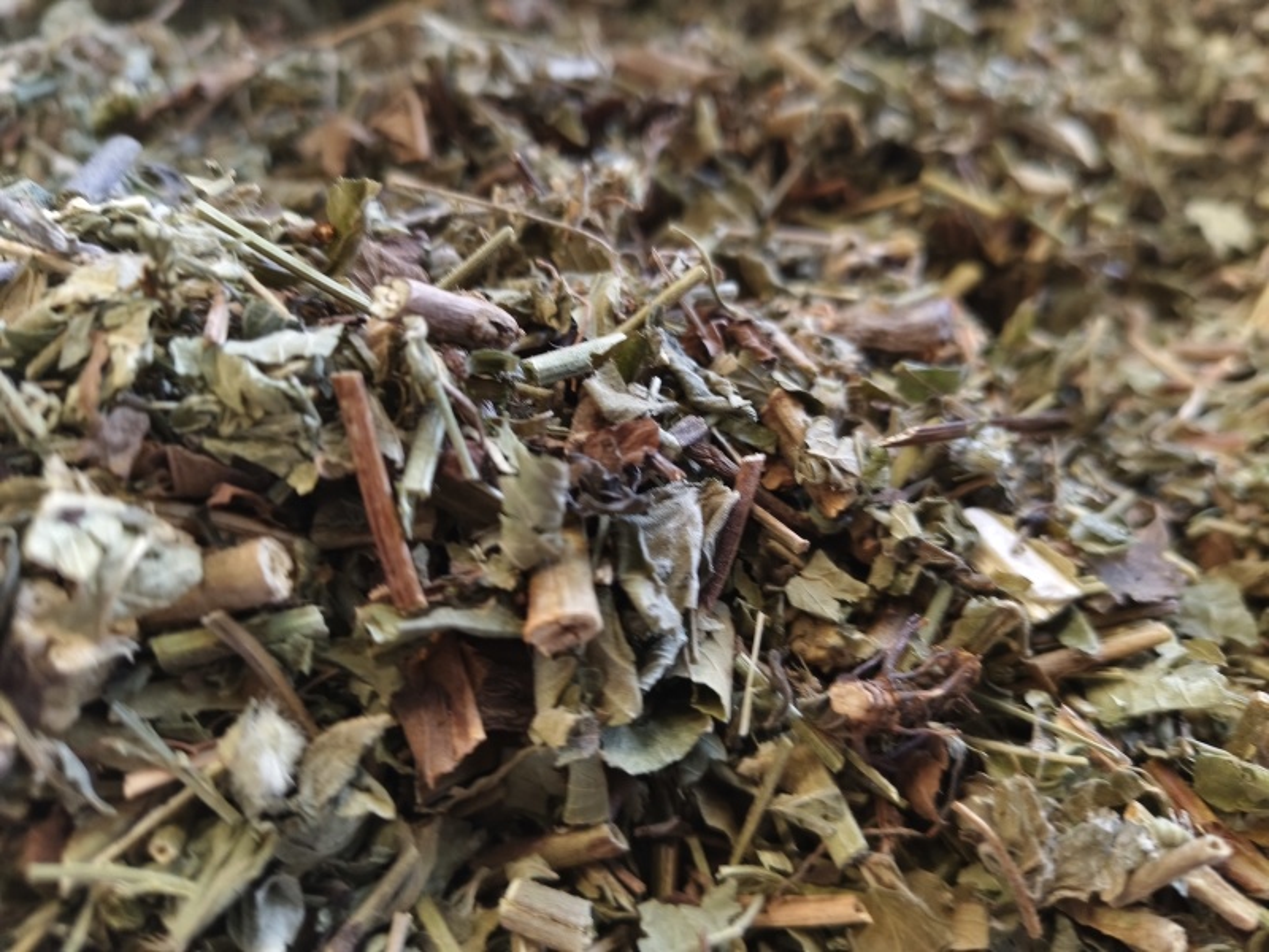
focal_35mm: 23
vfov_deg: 58.9
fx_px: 843
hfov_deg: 73.9
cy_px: 476
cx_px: 634
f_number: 1.88
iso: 715
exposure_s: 1/100
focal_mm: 5.6
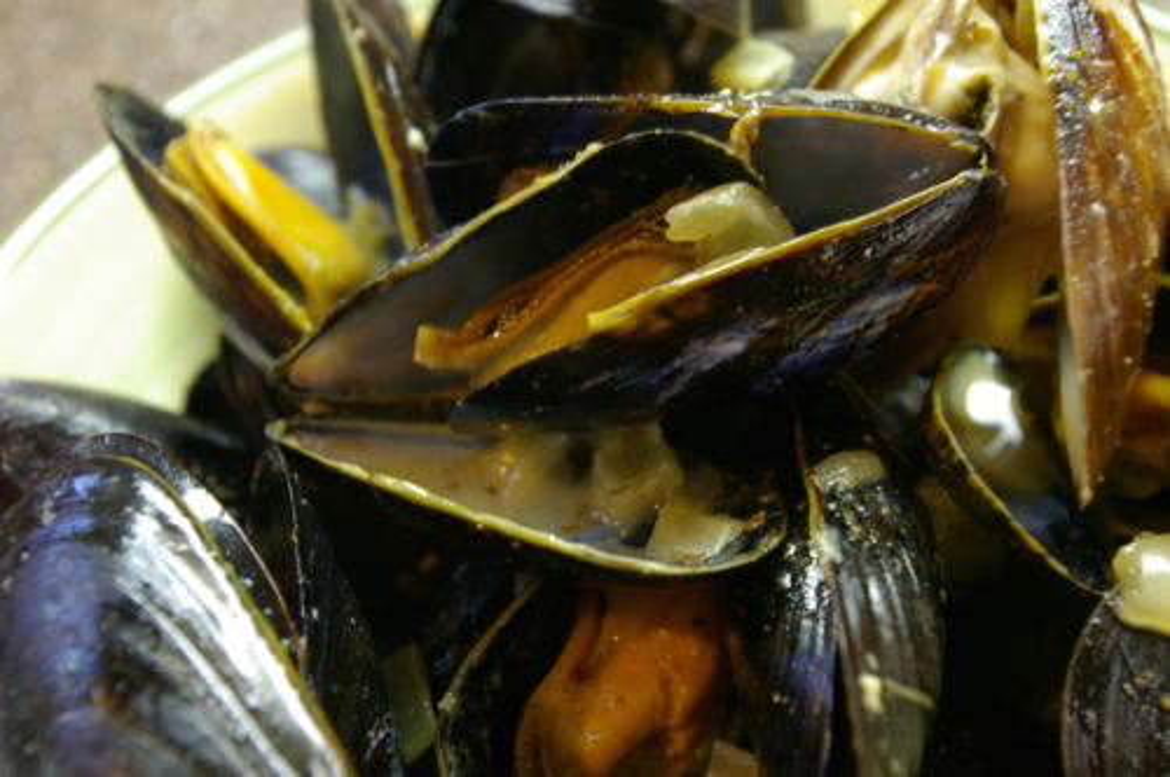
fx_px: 1607
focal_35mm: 50
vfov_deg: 27.2
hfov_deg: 40.0
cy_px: 388
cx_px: 585
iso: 400
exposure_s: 1/6
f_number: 5.6
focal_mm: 33
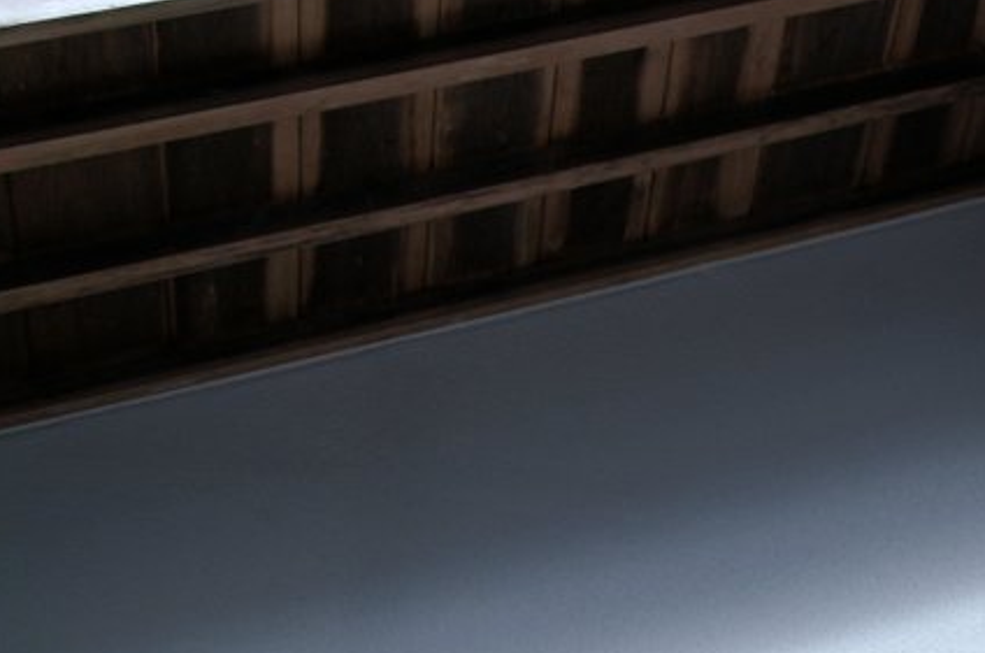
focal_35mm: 102
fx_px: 2786
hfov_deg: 19.4
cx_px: 1036
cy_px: 546
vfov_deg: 13.3
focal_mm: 32
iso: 200
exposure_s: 1/250
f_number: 5.6
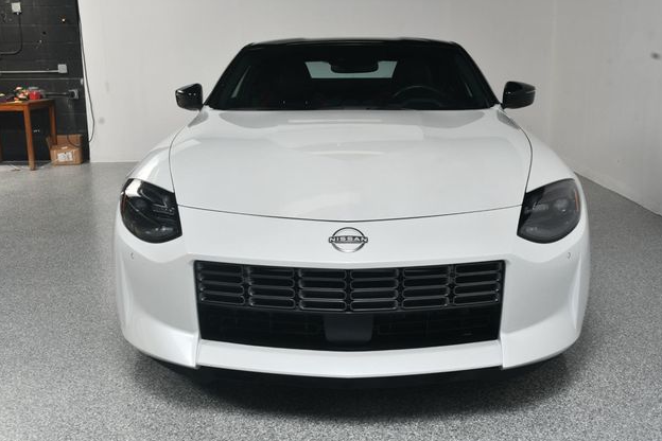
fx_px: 735
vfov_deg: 33.4
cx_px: 337
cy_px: 224
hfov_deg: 48.5
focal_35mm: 40
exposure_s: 1/160
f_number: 13
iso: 100
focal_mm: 26
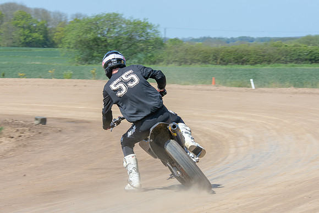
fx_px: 1638
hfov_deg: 11.1
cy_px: 106
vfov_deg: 7.4
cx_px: 160
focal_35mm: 185
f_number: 8
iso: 200
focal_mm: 112
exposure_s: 1/250
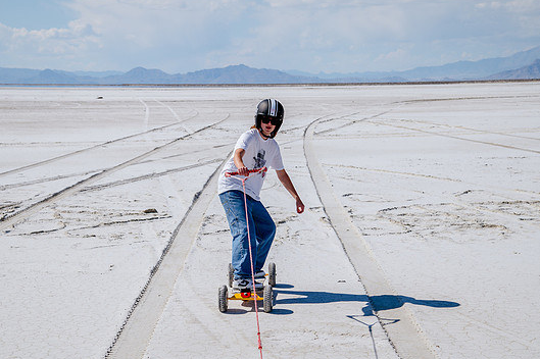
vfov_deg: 18.4
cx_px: 263
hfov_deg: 27.4
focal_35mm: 74
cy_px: 184
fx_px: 1109
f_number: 6.3
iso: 160
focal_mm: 65
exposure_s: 1/1250
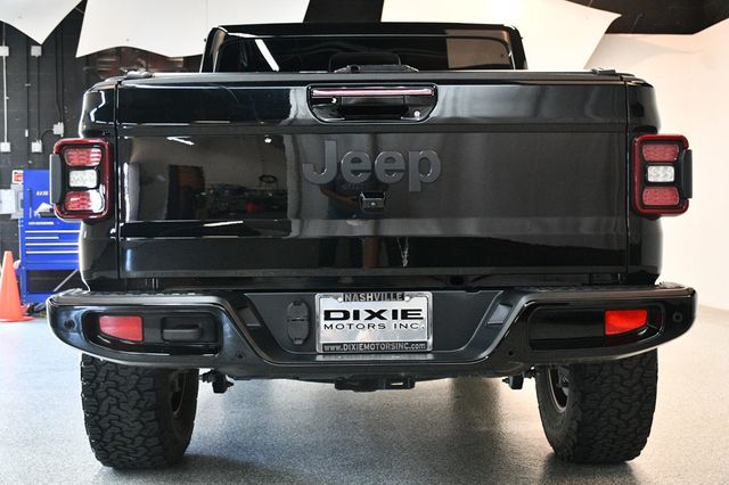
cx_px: 364
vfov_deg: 29.8
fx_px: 911
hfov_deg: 43.6
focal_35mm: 45
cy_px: 242
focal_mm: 30
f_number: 4
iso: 3200
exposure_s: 1/80
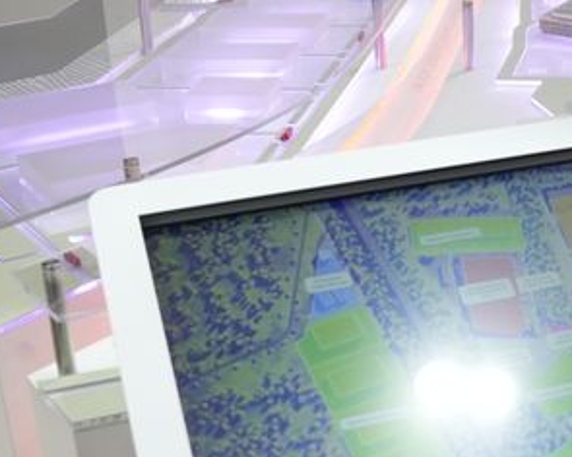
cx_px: 588
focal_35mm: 80
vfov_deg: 19.2
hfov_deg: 22.8
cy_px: 250
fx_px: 1354
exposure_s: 1/200
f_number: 4.5
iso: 1250
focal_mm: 24
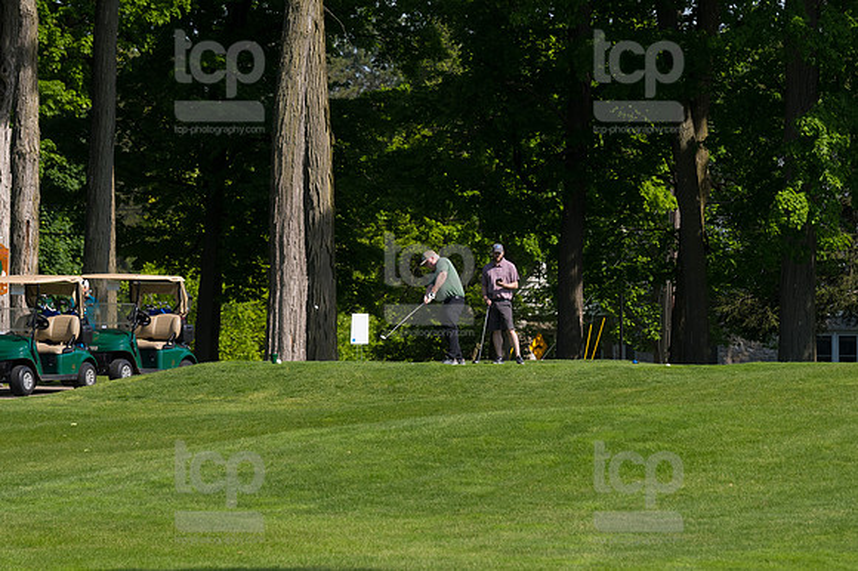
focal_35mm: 300
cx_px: 429
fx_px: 7146
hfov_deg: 6.9
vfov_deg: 4.6
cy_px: 286
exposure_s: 1/1600
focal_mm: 200
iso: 320
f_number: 5.6
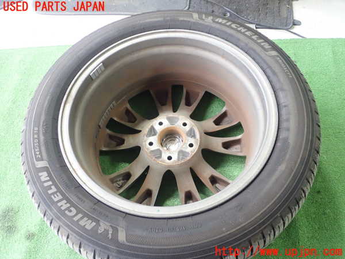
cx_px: 172
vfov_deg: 46.8
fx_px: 299
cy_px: 130
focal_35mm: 30
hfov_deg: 60.0
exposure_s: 1/125
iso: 800
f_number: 2.3
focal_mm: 5.5
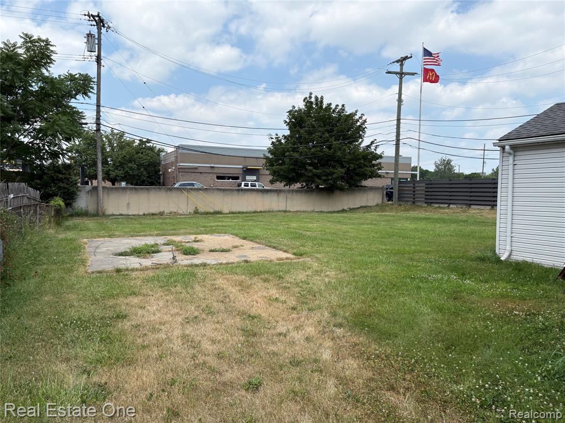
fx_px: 424
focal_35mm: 26
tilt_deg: -2.1
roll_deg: -0.3
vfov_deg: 53.1
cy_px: 212
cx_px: 282
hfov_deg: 67.3
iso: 50
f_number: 1.6
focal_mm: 5.96
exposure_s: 1/3279
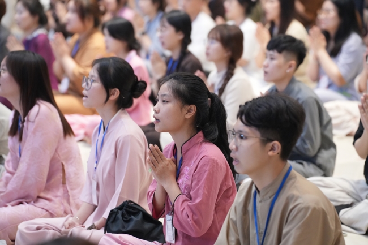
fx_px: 1533
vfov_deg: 9.1
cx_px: 184
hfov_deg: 13.7
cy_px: 122
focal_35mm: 150
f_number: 4
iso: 6400
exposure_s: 1/200
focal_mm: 150
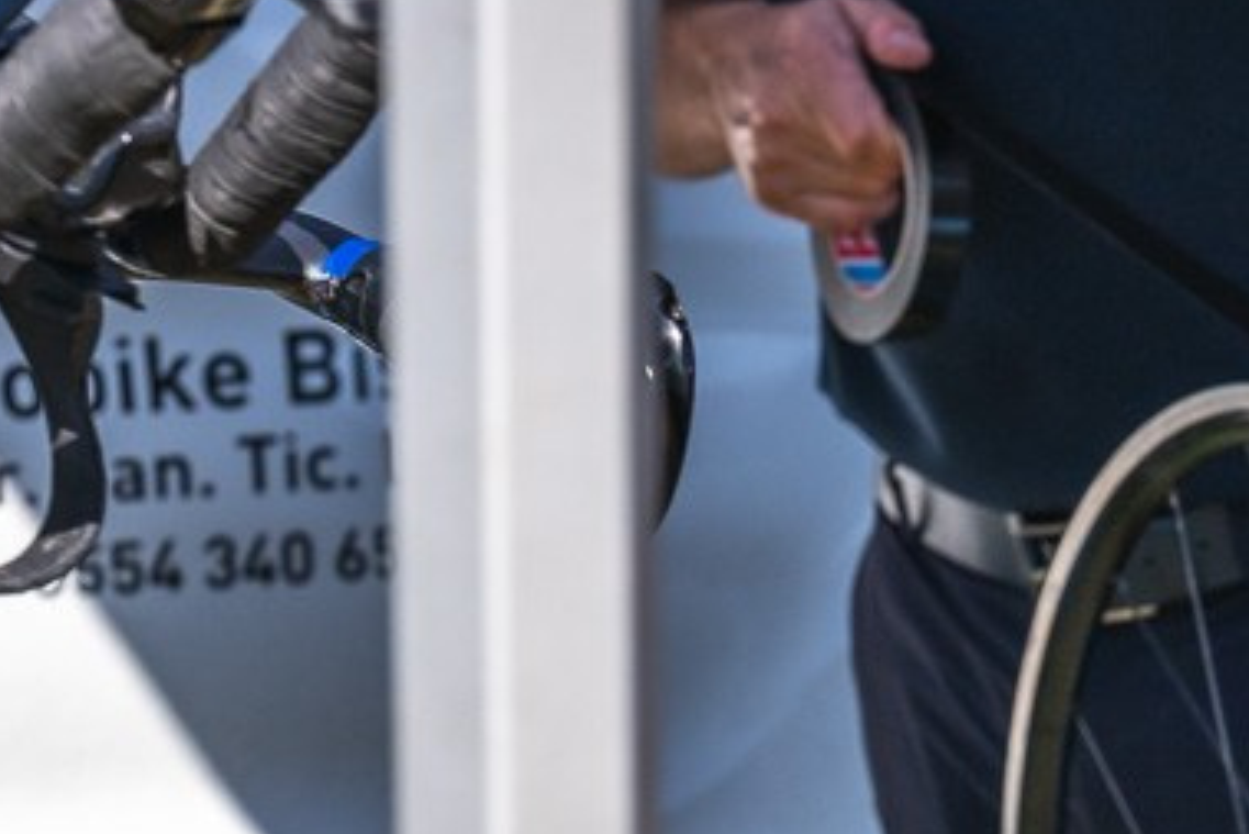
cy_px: 938
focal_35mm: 250
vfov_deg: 5.5
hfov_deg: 8.0
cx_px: 2066
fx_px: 8676
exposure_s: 1/640
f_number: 7.1
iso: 250
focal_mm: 74
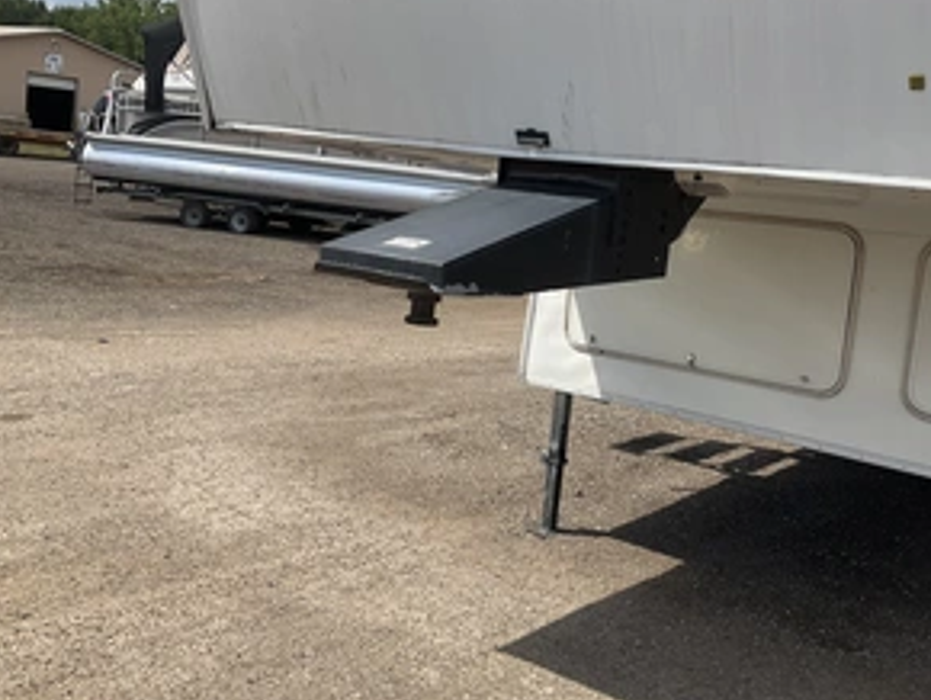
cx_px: 600
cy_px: 305
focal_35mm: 40
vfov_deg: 36.0
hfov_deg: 46.2
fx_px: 1077
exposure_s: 1/1984
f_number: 1.8
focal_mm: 3
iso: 25
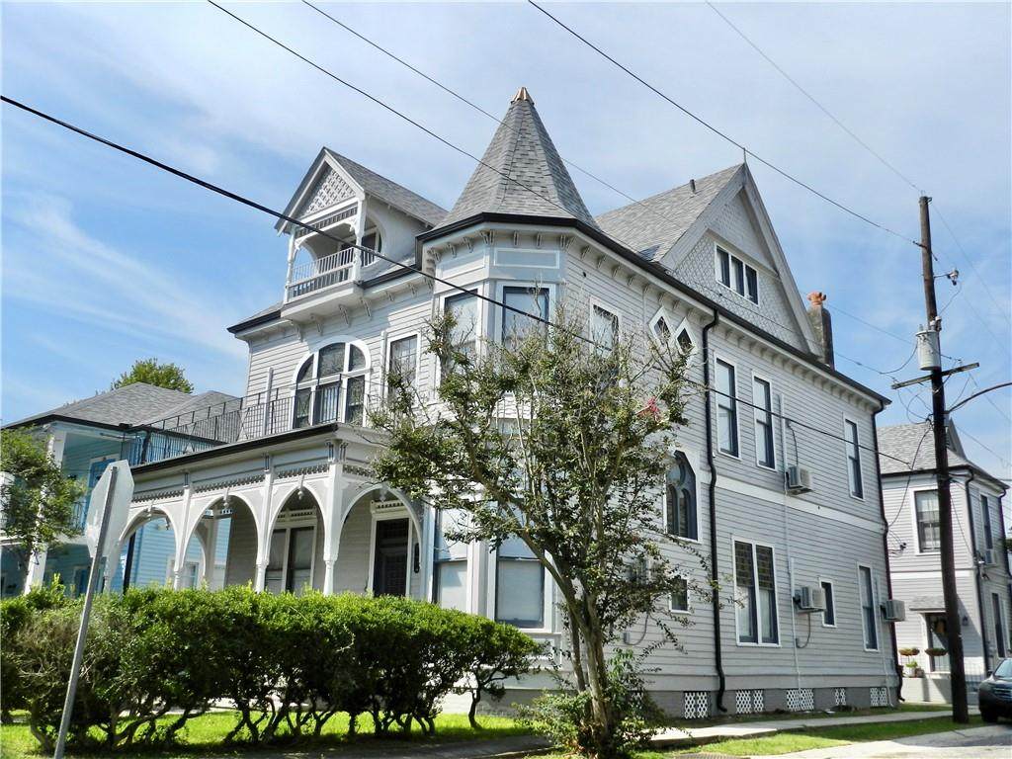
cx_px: 506
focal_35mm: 32
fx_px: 936
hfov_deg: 56.8
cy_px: 380
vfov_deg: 44.2
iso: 160
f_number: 4
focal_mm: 5.6
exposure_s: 1/1250
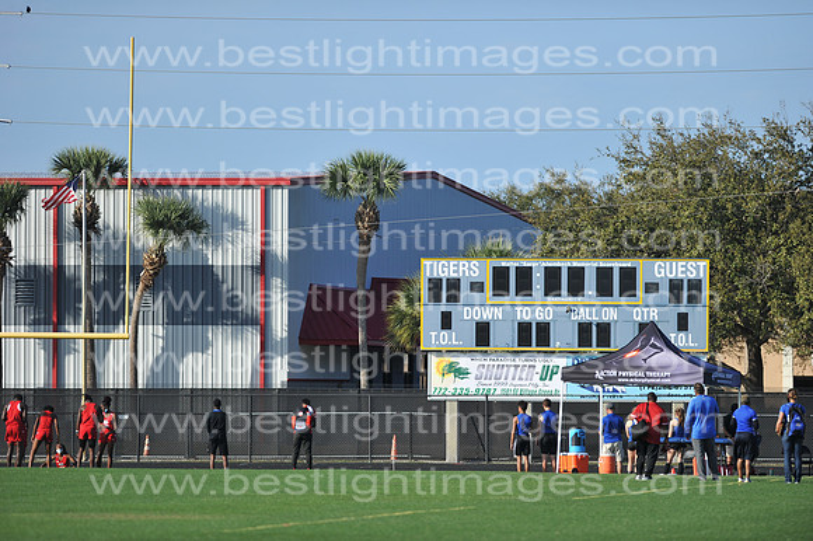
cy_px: 270
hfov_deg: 6.9
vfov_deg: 4.6
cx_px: 406
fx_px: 6771
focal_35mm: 300
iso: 320
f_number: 3.5
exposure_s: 1/4000
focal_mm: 300
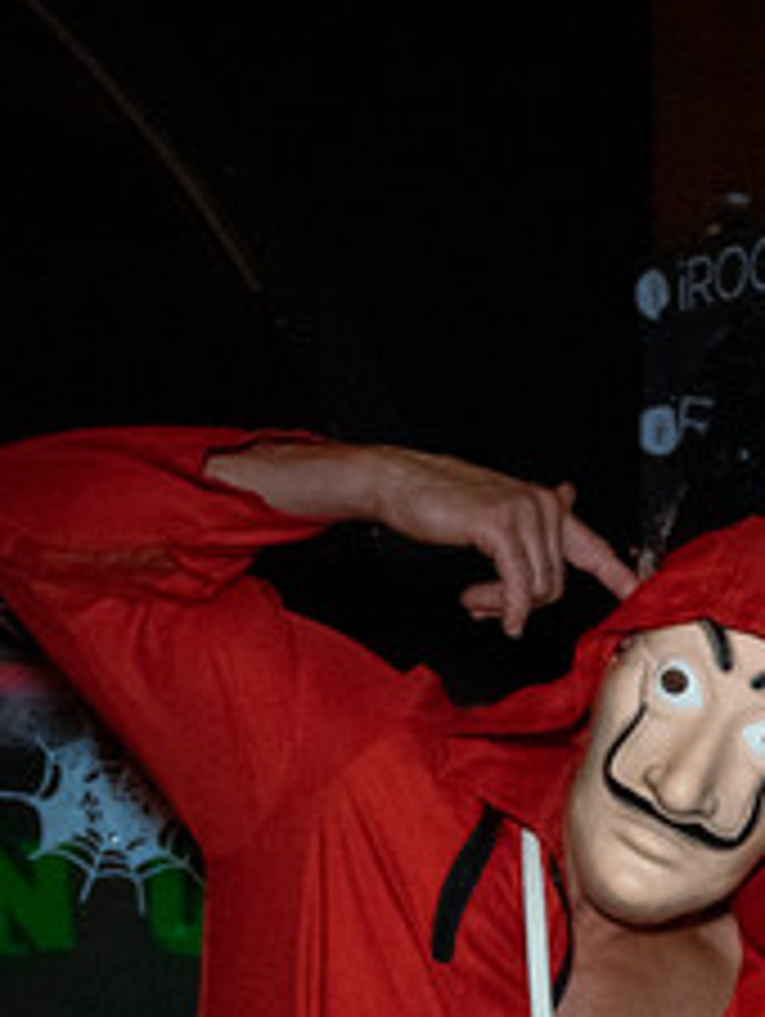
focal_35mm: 81
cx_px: 1273
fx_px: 2382
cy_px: 1087
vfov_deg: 22.8
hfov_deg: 16.1
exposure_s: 1/250
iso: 5000
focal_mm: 24
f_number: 2.8
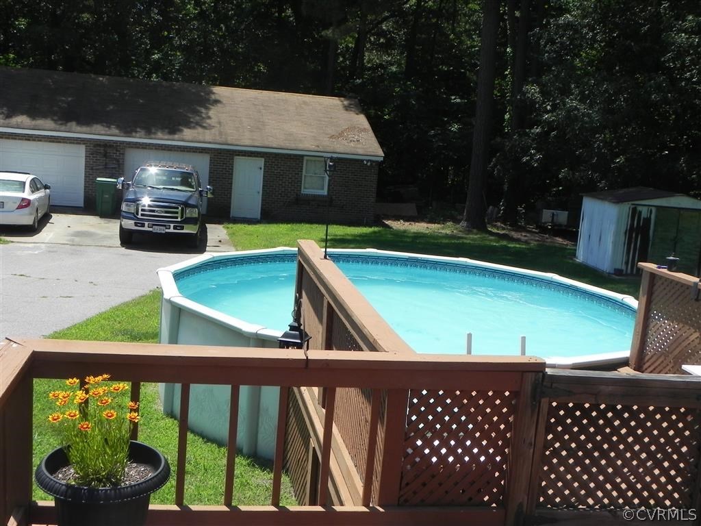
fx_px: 830
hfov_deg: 45.8
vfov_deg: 35.1
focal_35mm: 41
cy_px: 263
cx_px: 350
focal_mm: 7.3
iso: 160
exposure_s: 1/394
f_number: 6.3
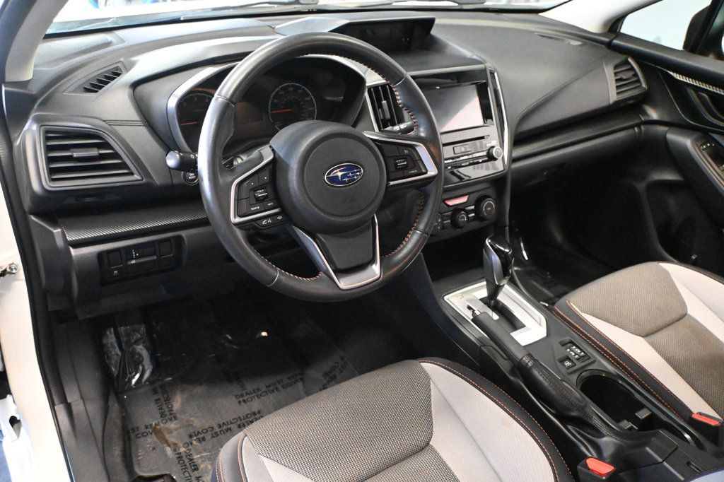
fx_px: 603
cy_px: 241
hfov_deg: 61.9
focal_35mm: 30
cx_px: 362
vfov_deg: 43.6
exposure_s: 1/60
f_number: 3.8
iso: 12800
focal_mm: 20
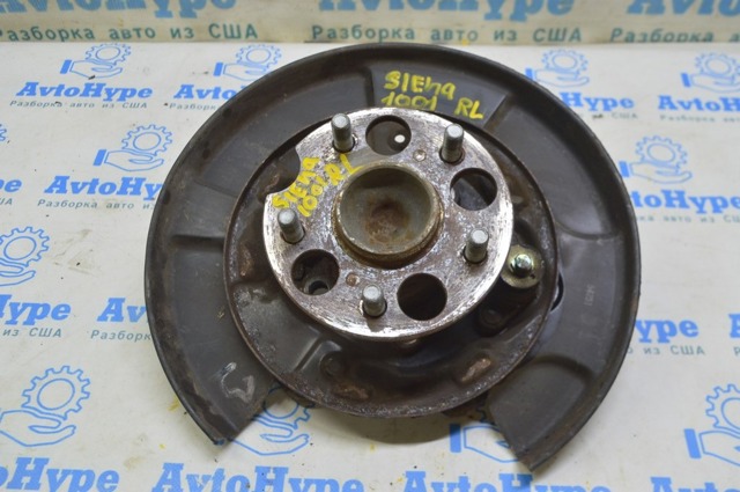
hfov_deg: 53.2
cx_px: 370
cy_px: 246
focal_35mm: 36
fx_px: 739
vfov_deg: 36.8
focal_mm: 24
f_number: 5.6
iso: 400
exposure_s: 1/20
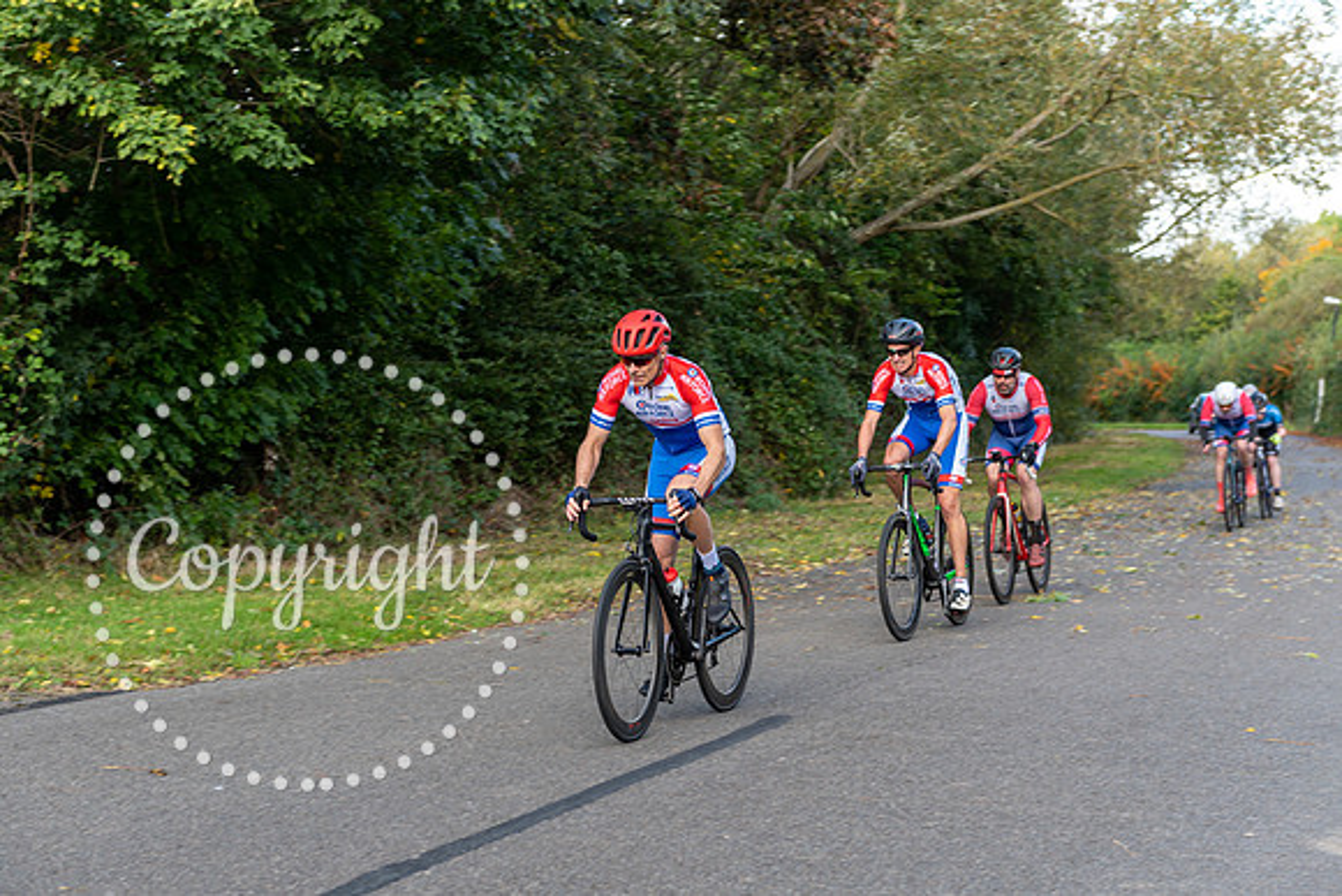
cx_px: 671
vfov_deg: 20.6
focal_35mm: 66
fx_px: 2461
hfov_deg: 30.5
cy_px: 448
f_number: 4
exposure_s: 1/200
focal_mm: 66
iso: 200
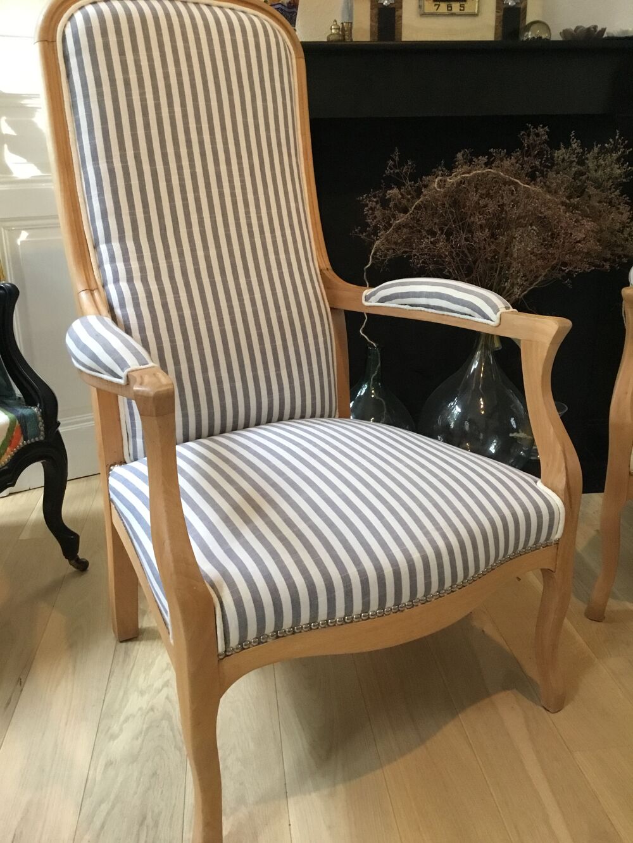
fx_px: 756
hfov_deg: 45.4
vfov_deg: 58.3
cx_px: 316
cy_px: 422
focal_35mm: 31
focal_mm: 3.3
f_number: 2.4
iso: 250
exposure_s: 1/33
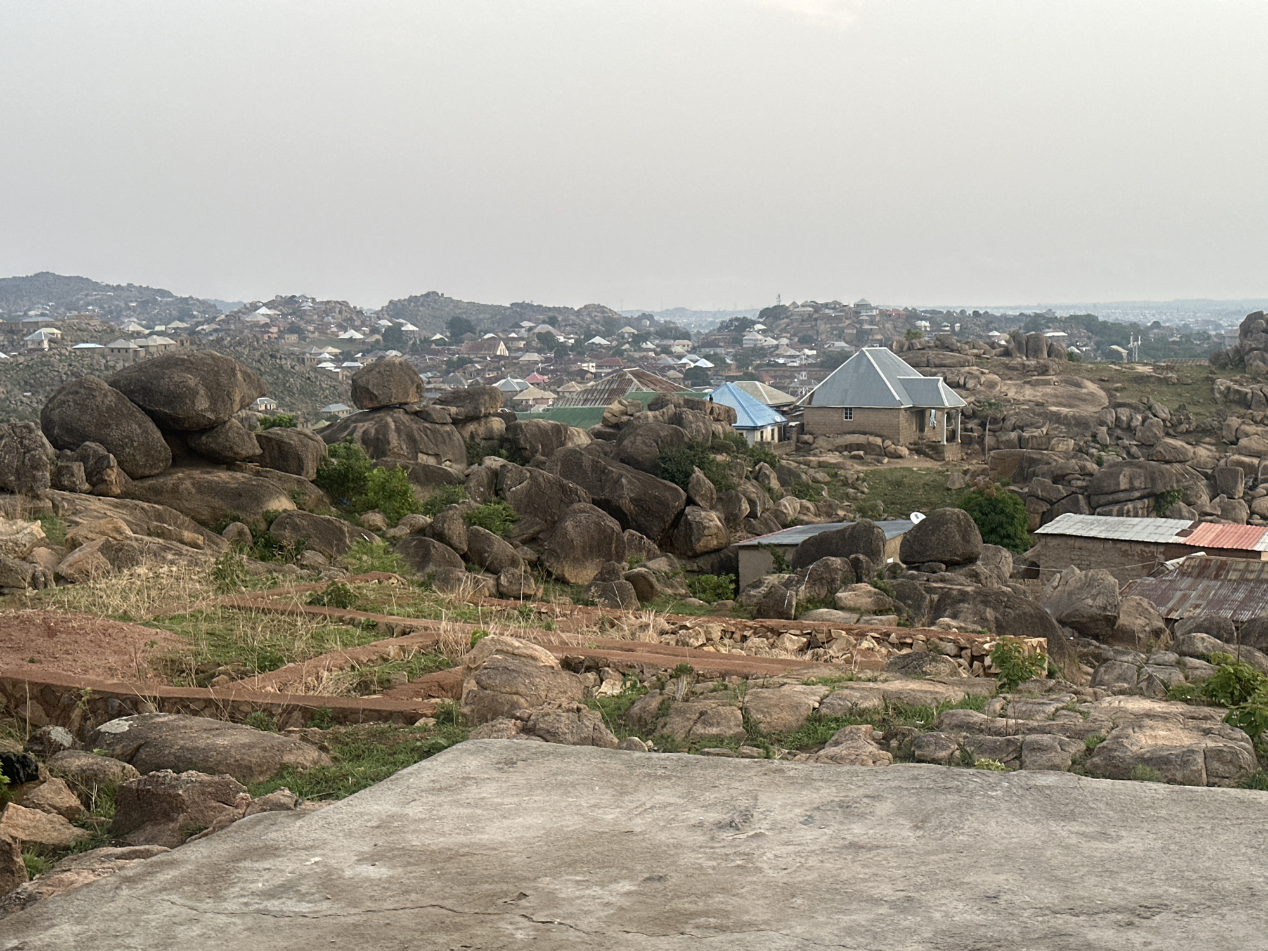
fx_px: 1758
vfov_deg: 30.3
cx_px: 634
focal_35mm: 48
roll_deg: +1.3
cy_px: 476
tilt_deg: -6.0
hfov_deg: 39.7
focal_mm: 6.86
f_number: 1.78
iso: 125
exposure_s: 1/50
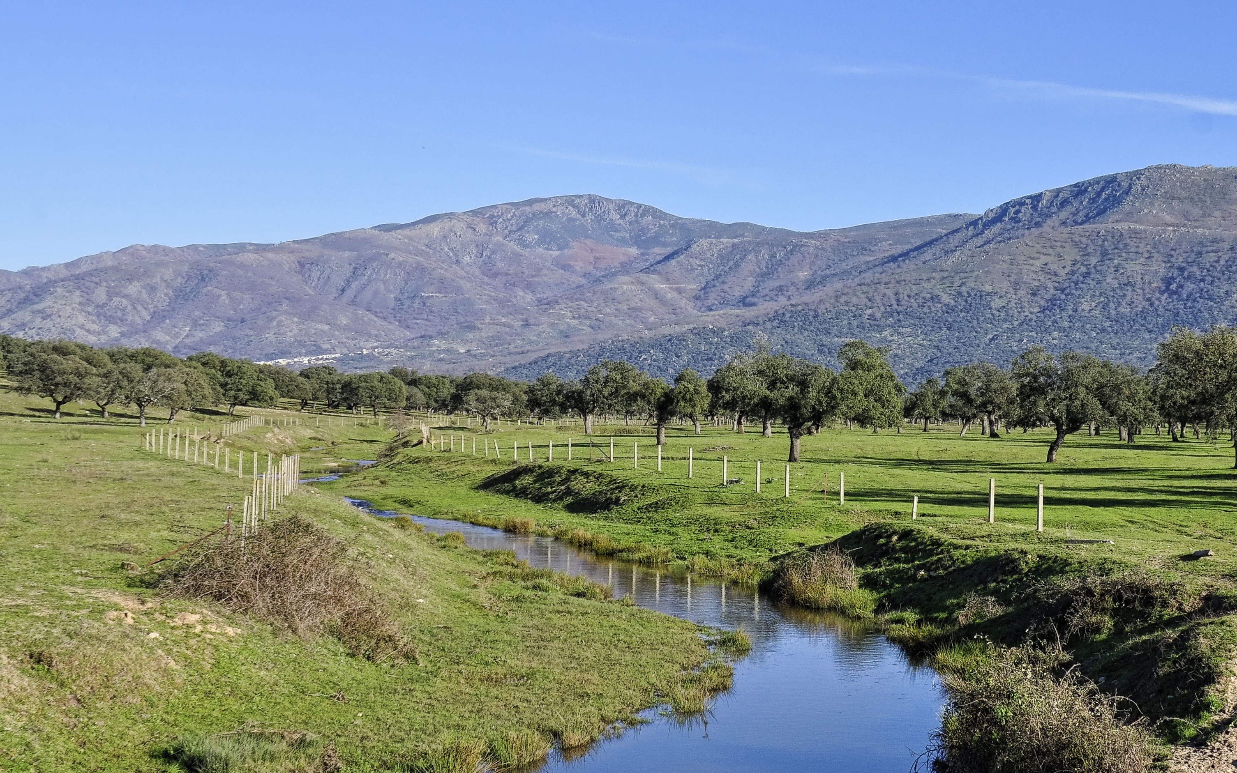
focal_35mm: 59
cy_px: 457
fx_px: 1980
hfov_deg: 34.4
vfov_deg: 22.1
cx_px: 826
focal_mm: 27
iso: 200
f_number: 9.5
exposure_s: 1/250
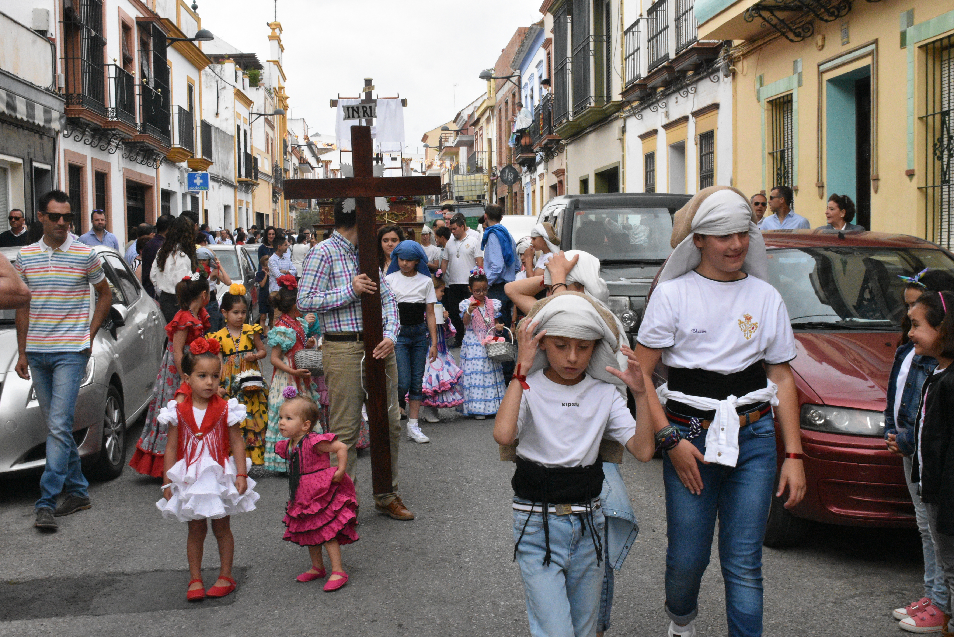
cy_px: 318
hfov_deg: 41.1
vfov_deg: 28.1
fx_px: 1272
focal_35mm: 48
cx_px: 477
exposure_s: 1/1250
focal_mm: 32
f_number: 18
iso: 6400
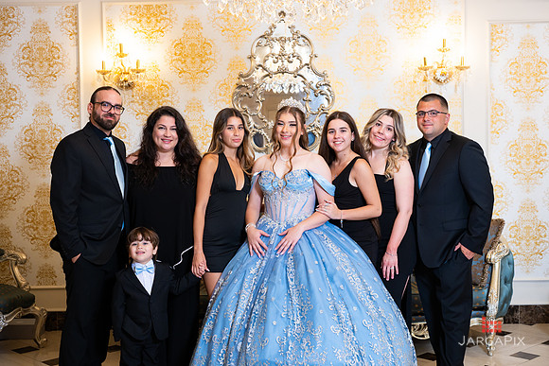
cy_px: 183
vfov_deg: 29.0
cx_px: 274
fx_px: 708
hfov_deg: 42.4
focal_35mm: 46
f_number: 4
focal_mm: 46
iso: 1000
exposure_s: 1/160
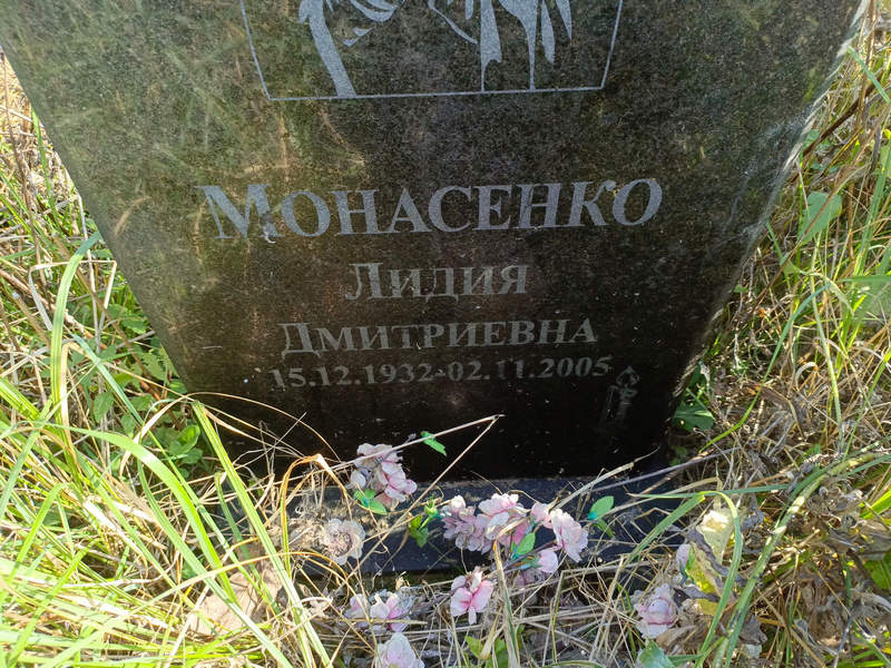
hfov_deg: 69.4
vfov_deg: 54.9
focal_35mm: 25
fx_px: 643
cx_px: 446
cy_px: 334
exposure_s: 1/145
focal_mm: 4.76
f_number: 1.69
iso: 110
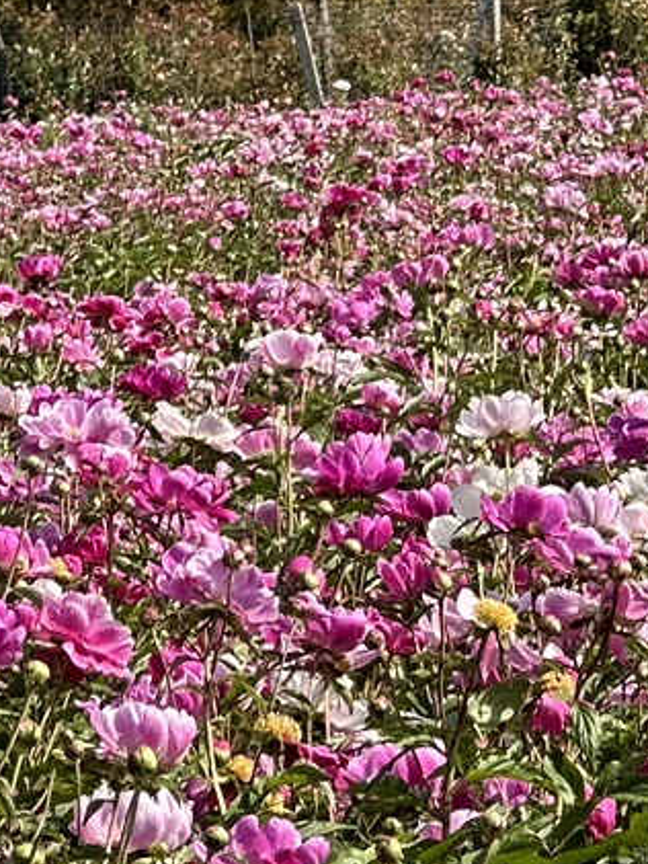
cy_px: 546
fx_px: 9131
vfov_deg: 5.4
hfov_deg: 4.1
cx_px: 414
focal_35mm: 366
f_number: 2.8
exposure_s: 1/515
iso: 32
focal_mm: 9
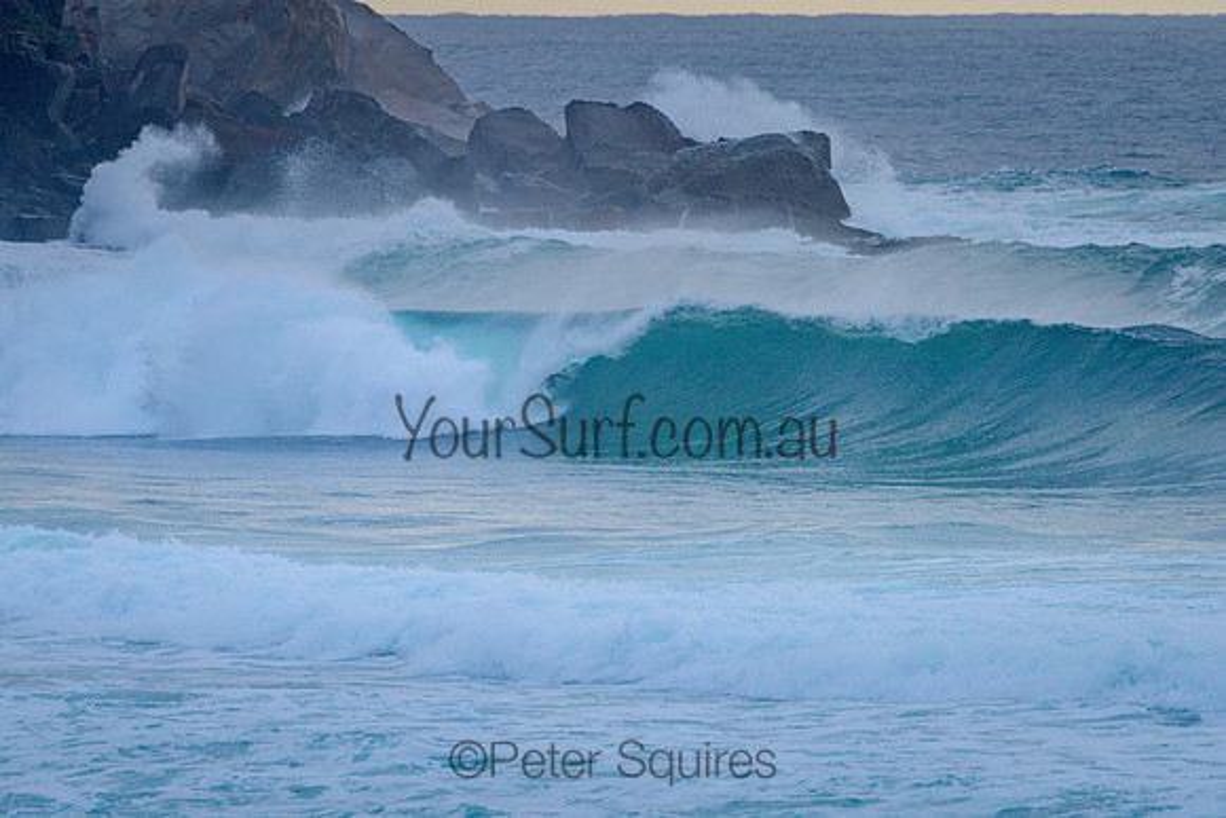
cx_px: 565
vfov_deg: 3.1
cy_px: 362
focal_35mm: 441
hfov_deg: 4.7
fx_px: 15038
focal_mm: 360
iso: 800
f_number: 5.6
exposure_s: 1/2000
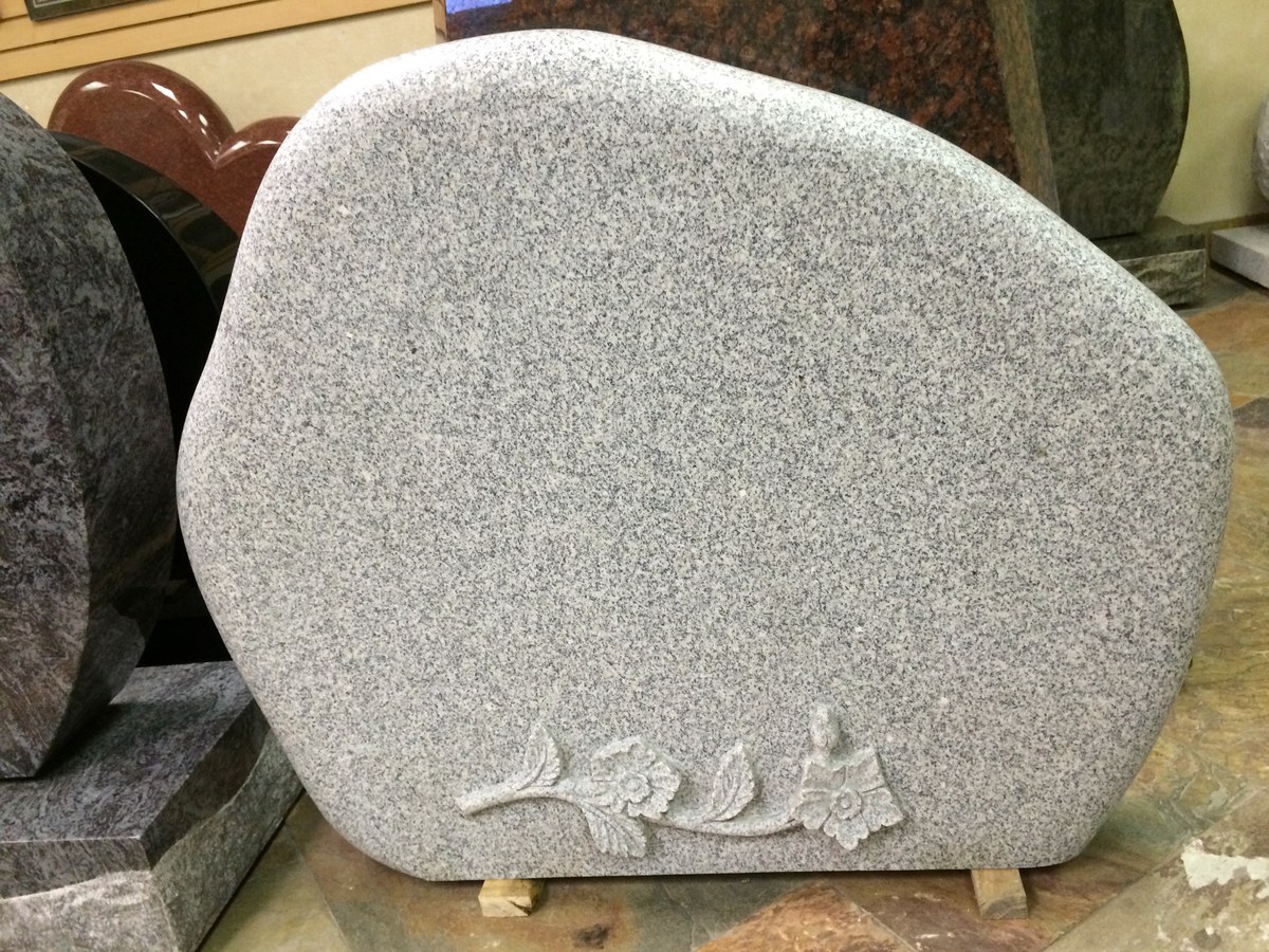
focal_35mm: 29
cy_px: 476
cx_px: 634
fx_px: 1063
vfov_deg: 48.2
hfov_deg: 61.7
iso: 200
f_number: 2.2
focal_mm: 4.15
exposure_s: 1/30
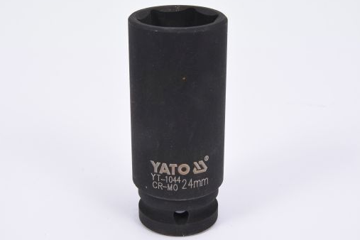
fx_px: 810
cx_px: 176
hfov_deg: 25.1
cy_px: 121
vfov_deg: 16.9
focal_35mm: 81
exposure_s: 1/125
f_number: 16
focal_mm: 50
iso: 250
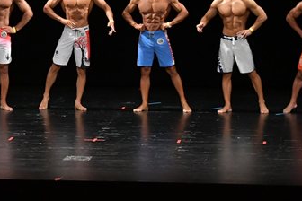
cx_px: 78
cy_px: 31
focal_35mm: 249
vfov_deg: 5.5
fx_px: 2089
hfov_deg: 8.3
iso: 3200
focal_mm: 72
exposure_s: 1/400
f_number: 5.6
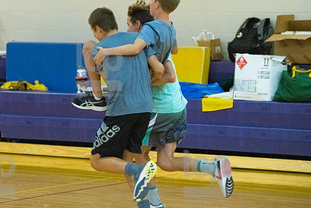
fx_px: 1763
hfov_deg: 10.1
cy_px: 71
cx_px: 100
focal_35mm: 204
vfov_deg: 6.7
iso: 6400
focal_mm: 145
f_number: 4.5
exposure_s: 1/640
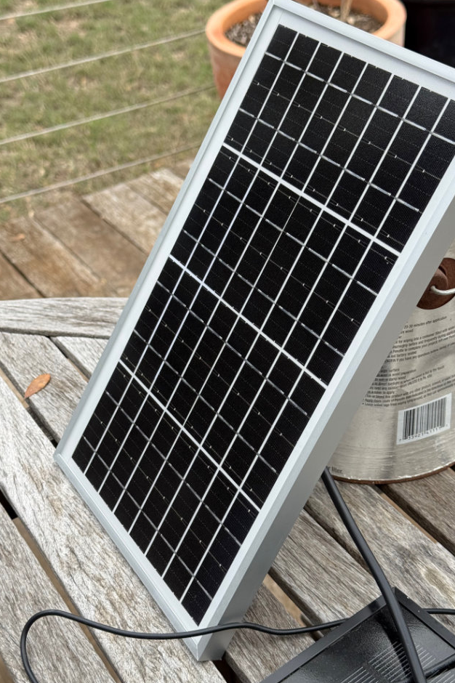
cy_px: 336
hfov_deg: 26.5
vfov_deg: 38.9
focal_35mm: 51
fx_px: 968
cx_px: 246
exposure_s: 1/1149
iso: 80
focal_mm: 6.8
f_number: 1.8
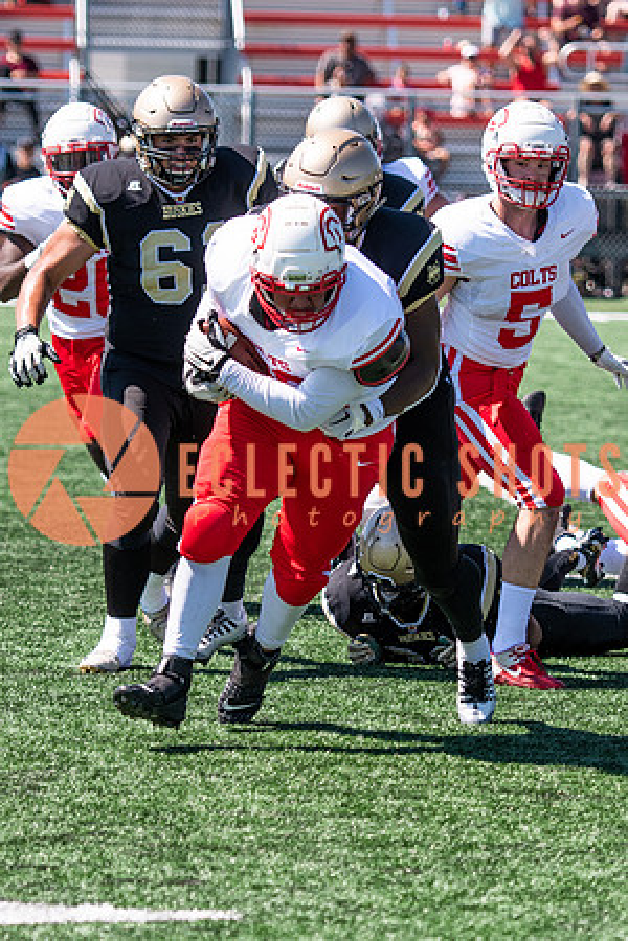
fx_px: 6162
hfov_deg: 5.8
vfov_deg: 8.7
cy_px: 470
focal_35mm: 236
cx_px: 364
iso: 160
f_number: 2.8
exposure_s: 1/2500
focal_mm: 105
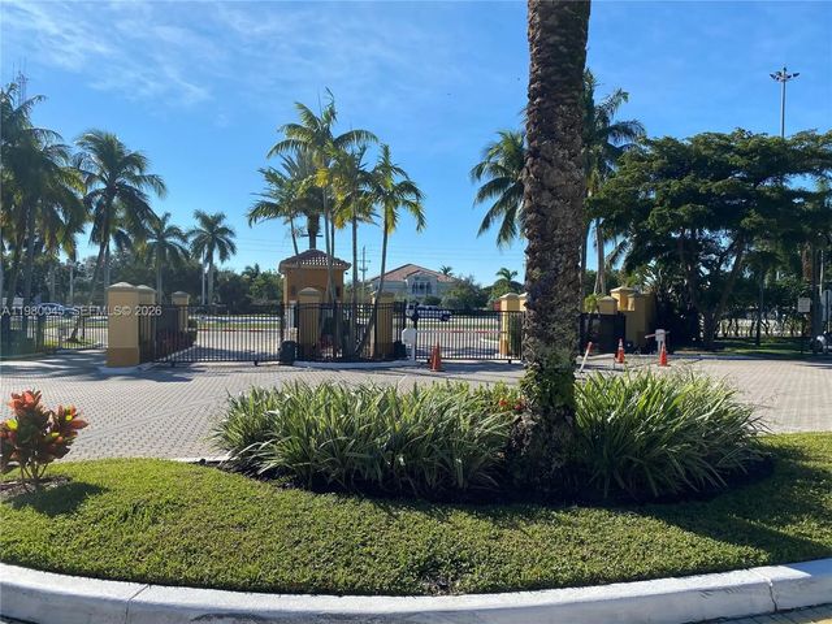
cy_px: 312
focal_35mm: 26
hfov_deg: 67.3
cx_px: 416
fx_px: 625
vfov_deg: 53.1
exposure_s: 1/3300
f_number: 1.8
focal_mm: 4.25
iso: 32
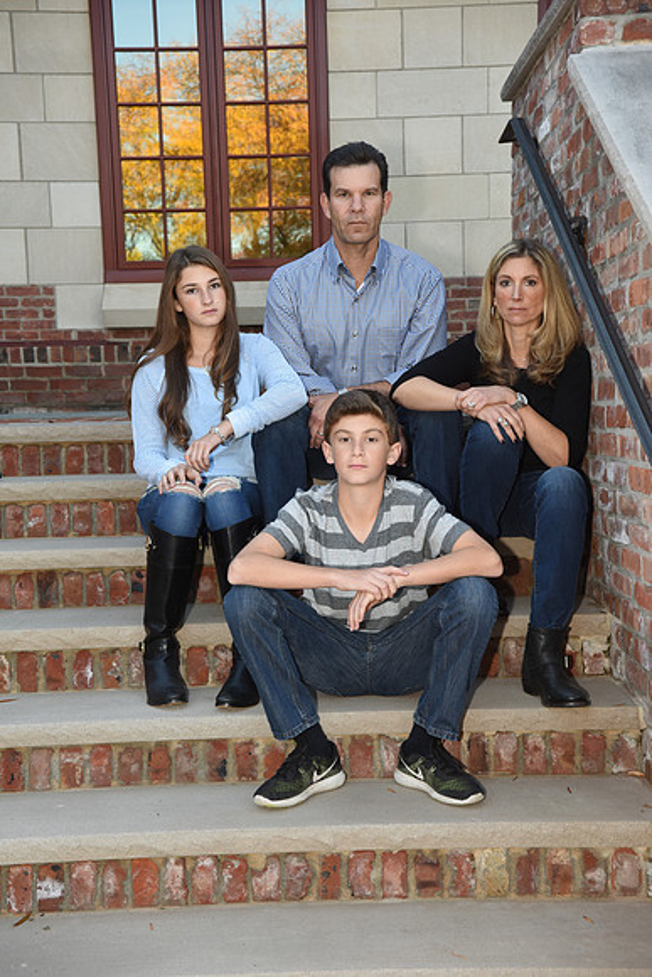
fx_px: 1303
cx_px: 326
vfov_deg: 41.1
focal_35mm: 48
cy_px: 488
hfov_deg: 28.1
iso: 640
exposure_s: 1/100
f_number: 8
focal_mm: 48
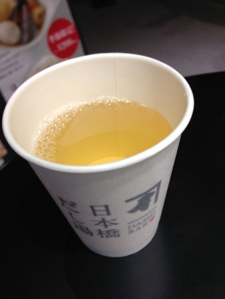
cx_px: 112
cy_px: 150
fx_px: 286
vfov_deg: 55.3
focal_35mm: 33
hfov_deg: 43.0
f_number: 2.4
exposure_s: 1/24
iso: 50
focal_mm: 4.13
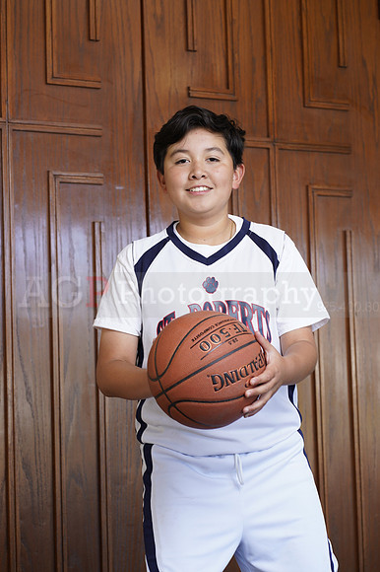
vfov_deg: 23.9
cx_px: 190
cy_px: 286
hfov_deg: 16.1
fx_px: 1347
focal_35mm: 85
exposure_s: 1/60
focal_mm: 85
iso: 200
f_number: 5.6
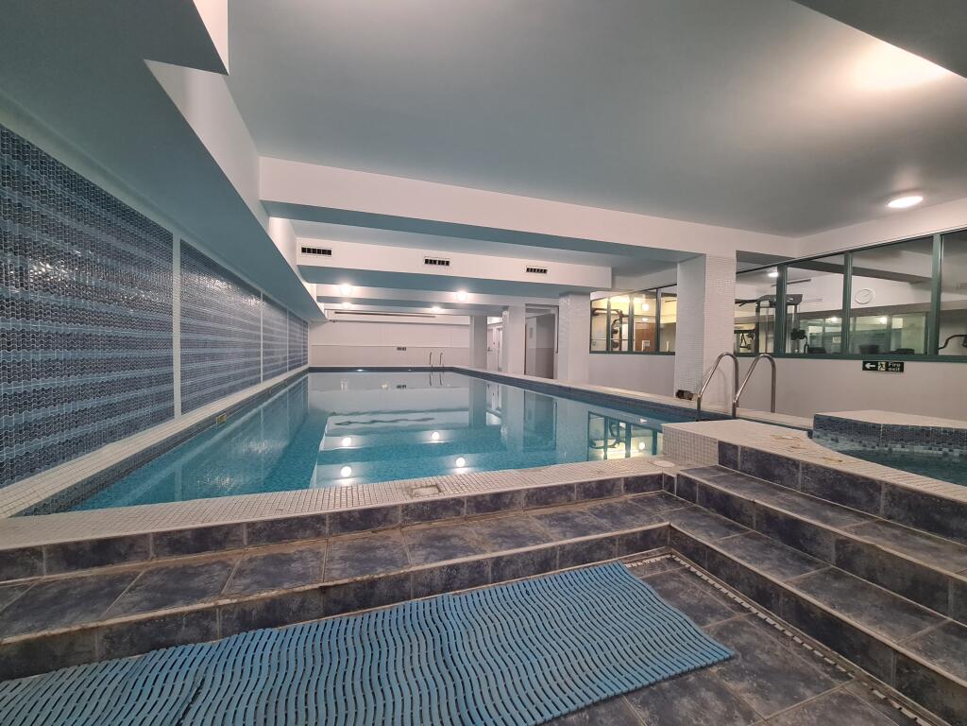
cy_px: 363
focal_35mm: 13
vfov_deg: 89.9
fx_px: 363
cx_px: 484
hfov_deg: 106.2
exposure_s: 1/33
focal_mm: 2.2
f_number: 2.2
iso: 400
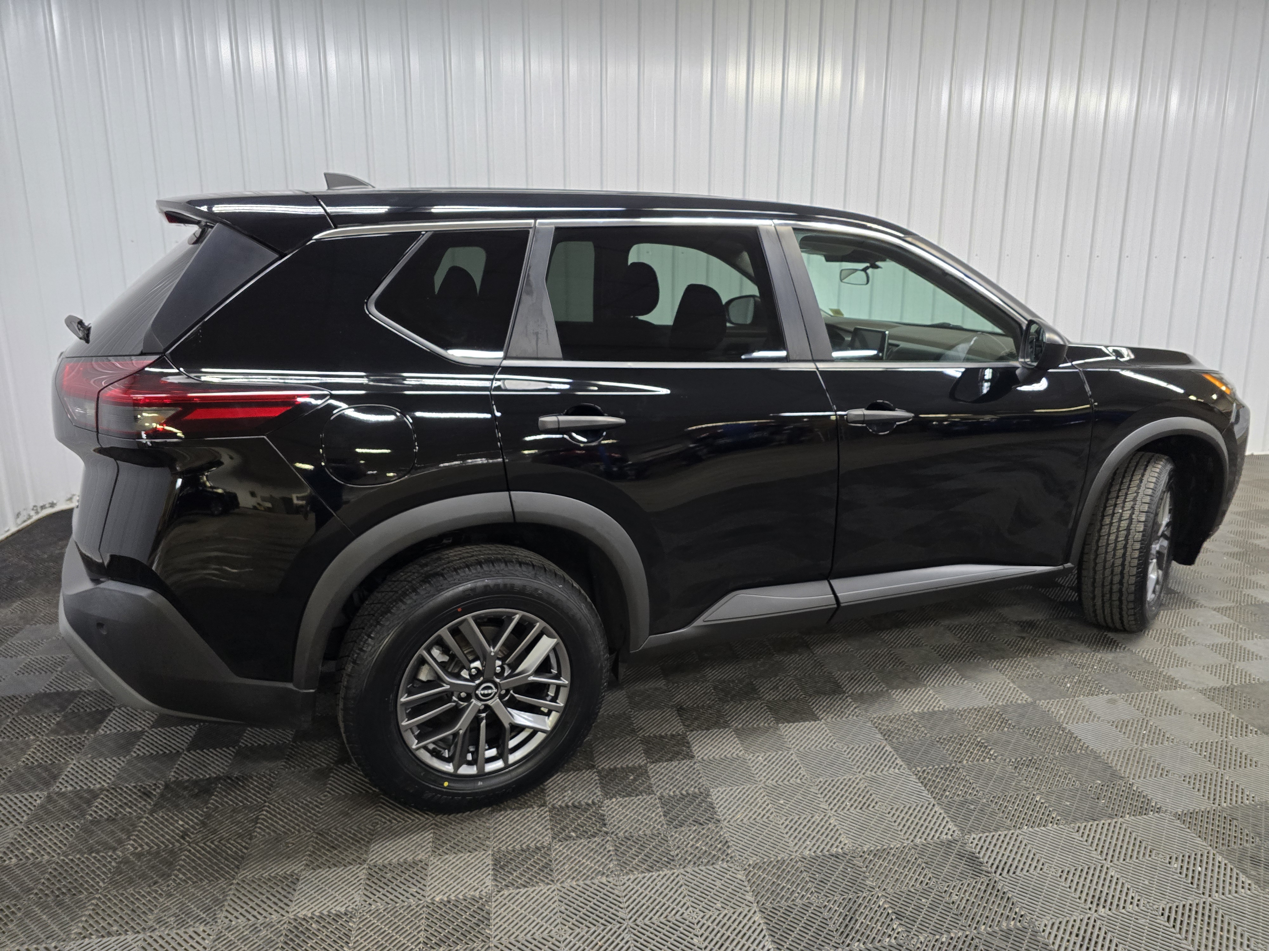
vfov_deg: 58.9
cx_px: 634
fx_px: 843
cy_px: 476
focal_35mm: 23
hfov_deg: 73.9
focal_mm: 6.3
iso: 500
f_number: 1.7
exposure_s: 1/120
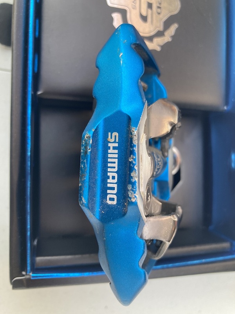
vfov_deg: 63.4
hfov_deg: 49.7
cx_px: 118
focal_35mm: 28
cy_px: 157
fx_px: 253
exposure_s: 1/109
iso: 80
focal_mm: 3.99
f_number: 1.8
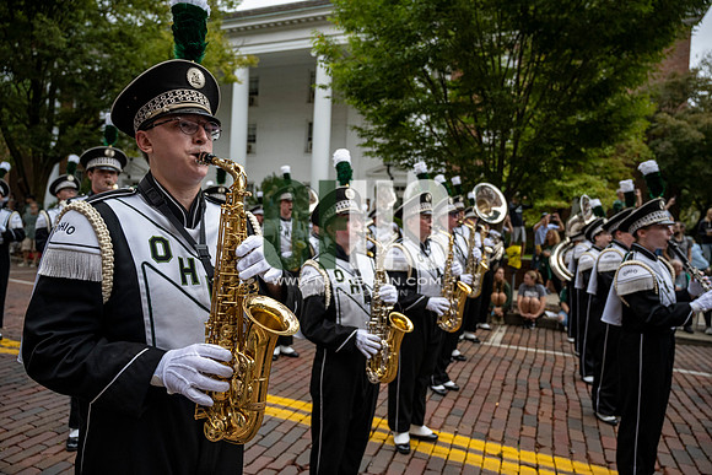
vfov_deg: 53.2
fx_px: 475
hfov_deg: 73.7
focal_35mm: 24
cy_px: 238
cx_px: 356
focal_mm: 24
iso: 640
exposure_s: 1/1600
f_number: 4
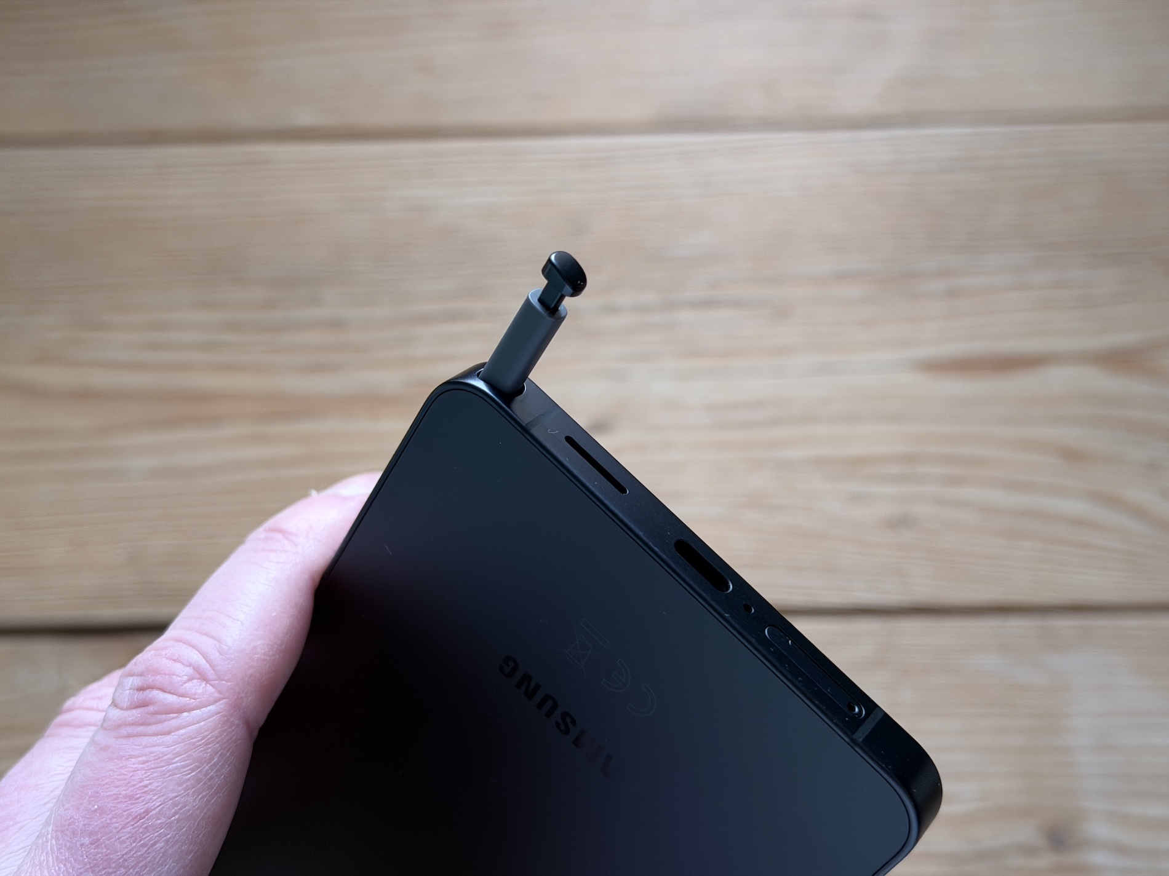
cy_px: 438
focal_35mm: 48
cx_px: 584
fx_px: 1621
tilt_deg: -65.1
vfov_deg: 30.3
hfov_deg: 39.7
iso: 200
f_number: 1.78
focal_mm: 6.76
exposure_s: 1/60
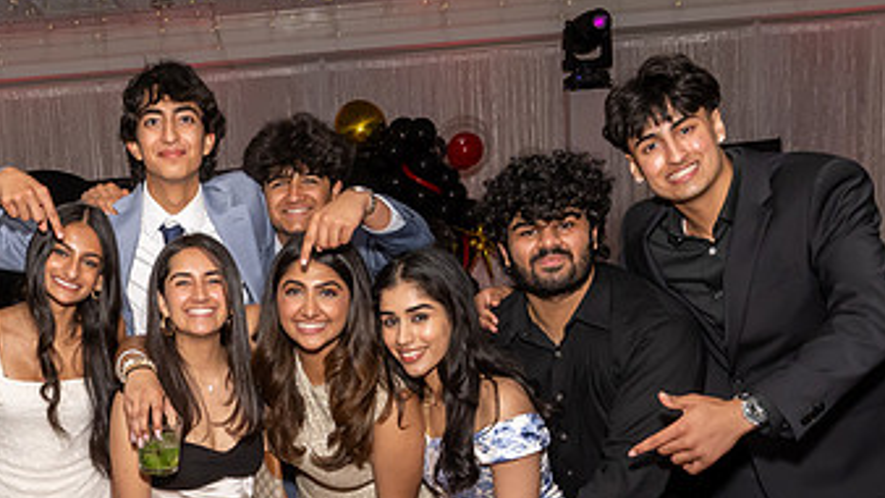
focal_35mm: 51
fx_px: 1197
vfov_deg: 22.6
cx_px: 233
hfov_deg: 39.6
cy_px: 497
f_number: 9
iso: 800
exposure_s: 1/250
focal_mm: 17
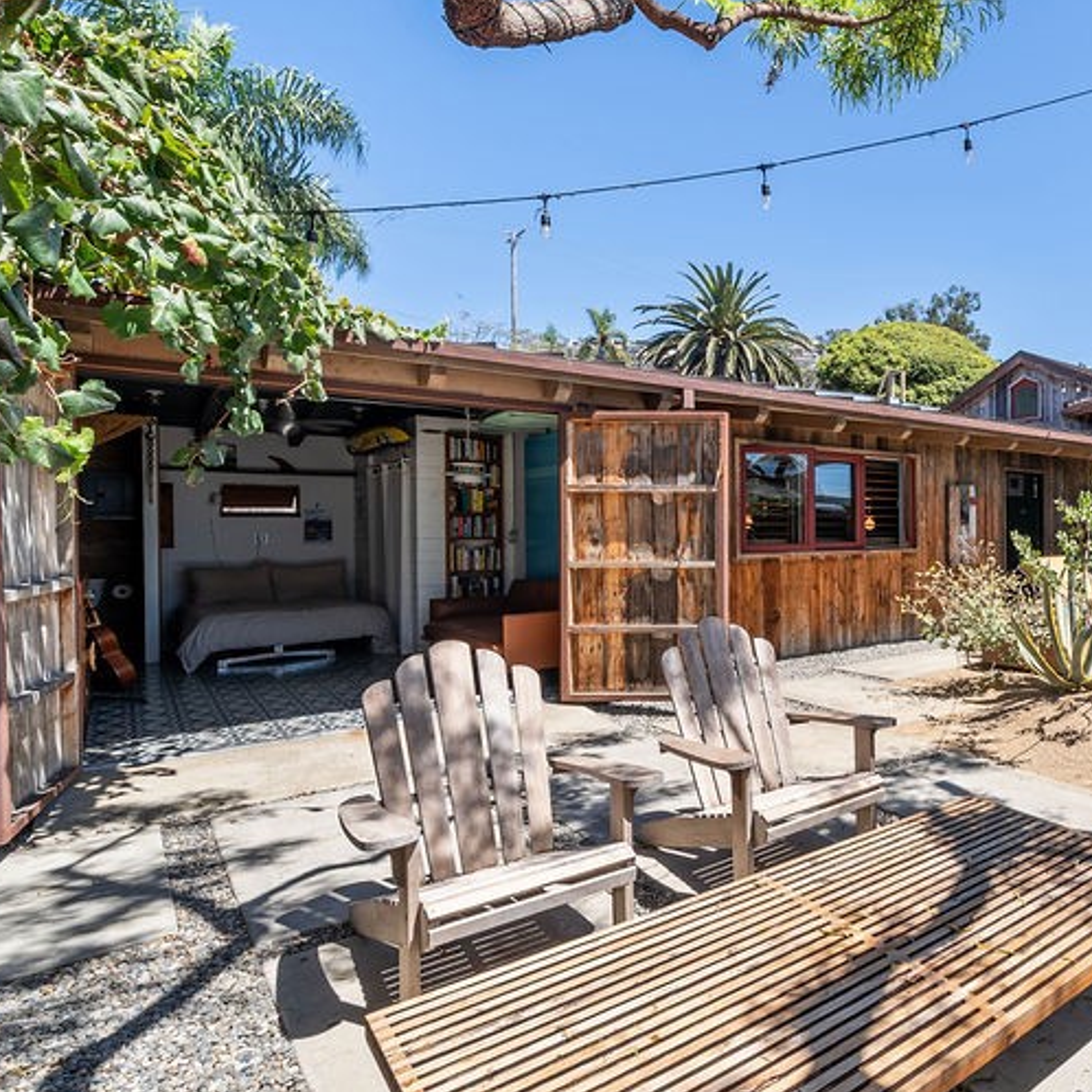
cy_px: 515
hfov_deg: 59.2
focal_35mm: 21
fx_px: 749
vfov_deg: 72.1
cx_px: 1020
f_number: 10
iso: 80
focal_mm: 12
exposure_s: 1/25
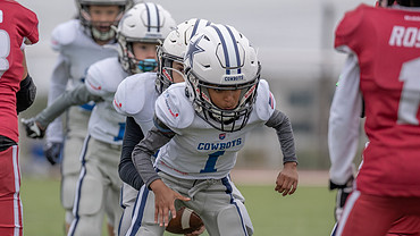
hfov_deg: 4.6
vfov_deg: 2.6
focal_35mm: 472
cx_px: 146
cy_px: 159
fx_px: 5256
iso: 200
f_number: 2.8
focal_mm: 200
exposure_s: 1/1250
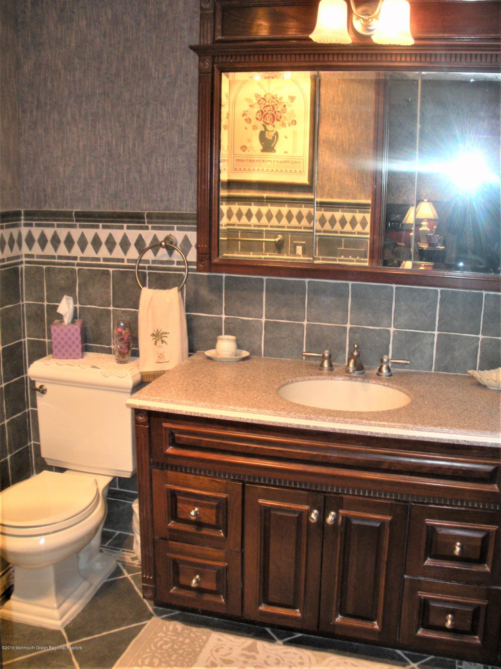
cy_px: 334
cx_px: 250
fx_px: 675
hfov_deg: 40.7
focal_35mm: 35
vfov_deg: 52.6
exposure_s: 1/41.5
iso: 200
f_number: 3.5
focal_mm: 6.3
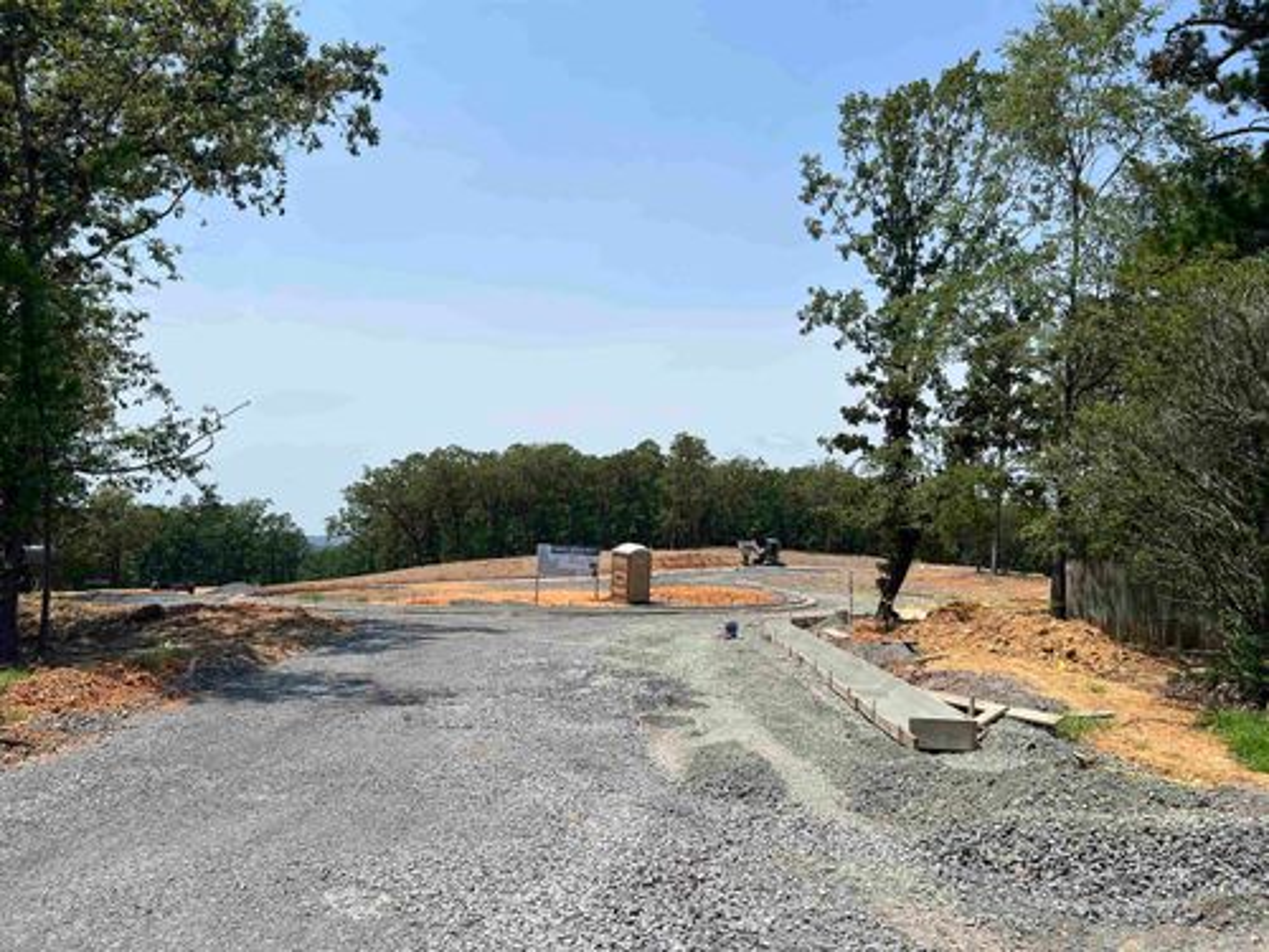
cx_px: 634
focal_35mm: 26
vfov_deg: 53.1
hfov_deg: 67.3
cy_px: 476
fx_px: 953
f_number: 1.5
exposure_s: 1/6211
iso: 50
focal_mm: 5.7
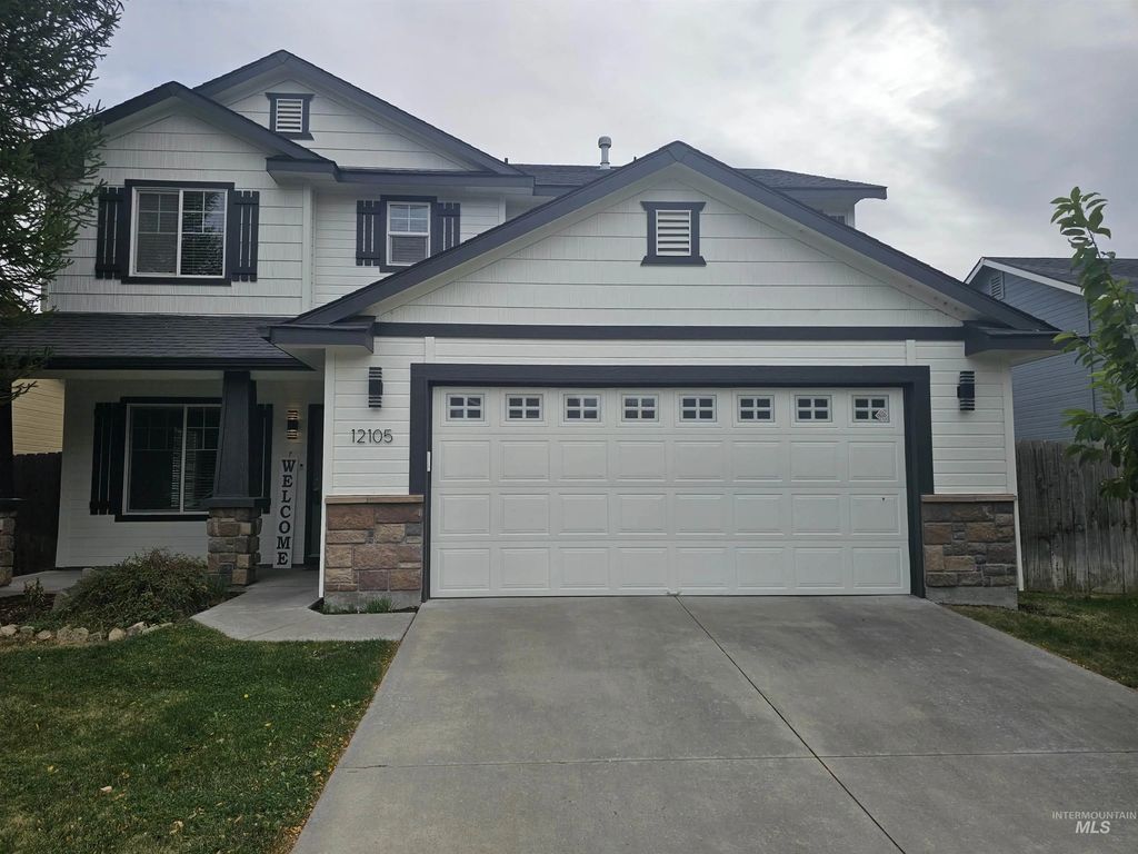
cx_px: 569
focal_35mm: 23
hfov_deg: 73.9
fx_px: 756
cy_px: 427
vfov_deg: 58.9
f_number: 1.7
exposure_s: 1/924
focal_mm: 6.3
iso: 10
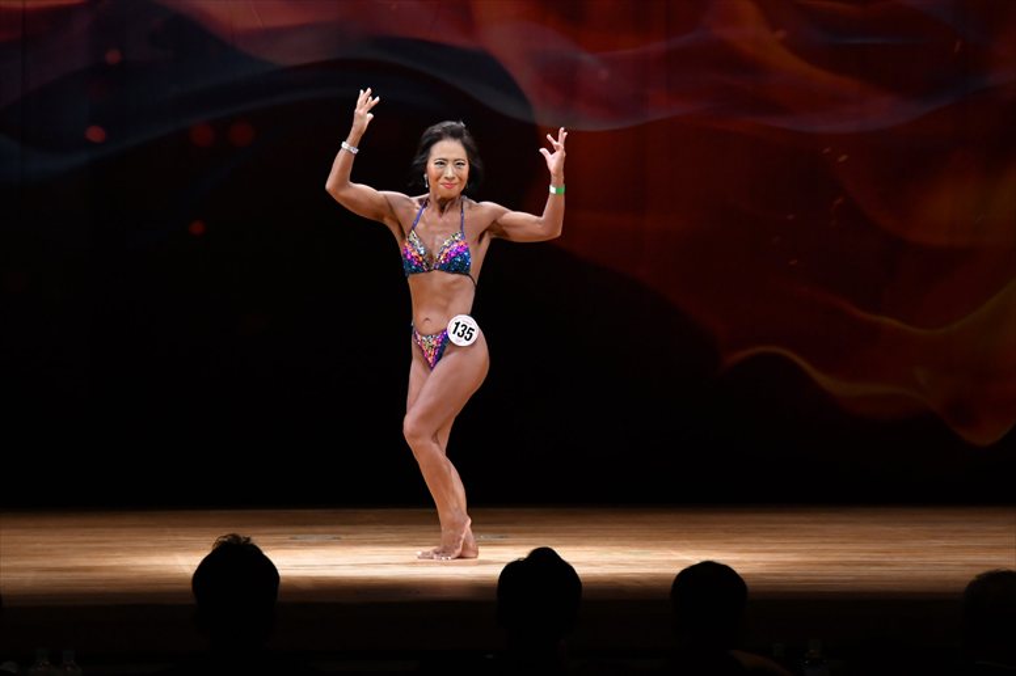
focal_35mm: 217
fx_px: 6121
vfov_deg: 6.3
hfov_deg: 9.5
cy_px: 338
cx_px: 508
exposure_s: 1/400
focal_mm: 145
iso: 3200
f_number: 5.6
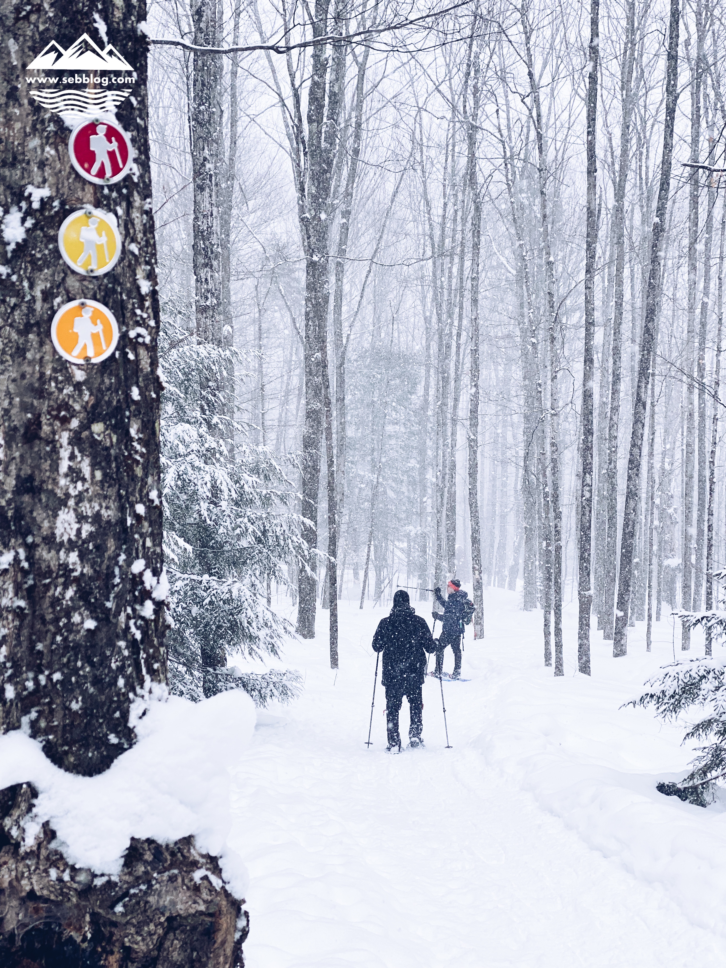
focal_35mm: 52
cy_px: 484
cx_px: 363
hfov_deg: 28.0
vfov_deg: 36.8
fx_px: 1454
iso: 20
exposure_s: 1/505
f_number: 2
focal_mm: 6
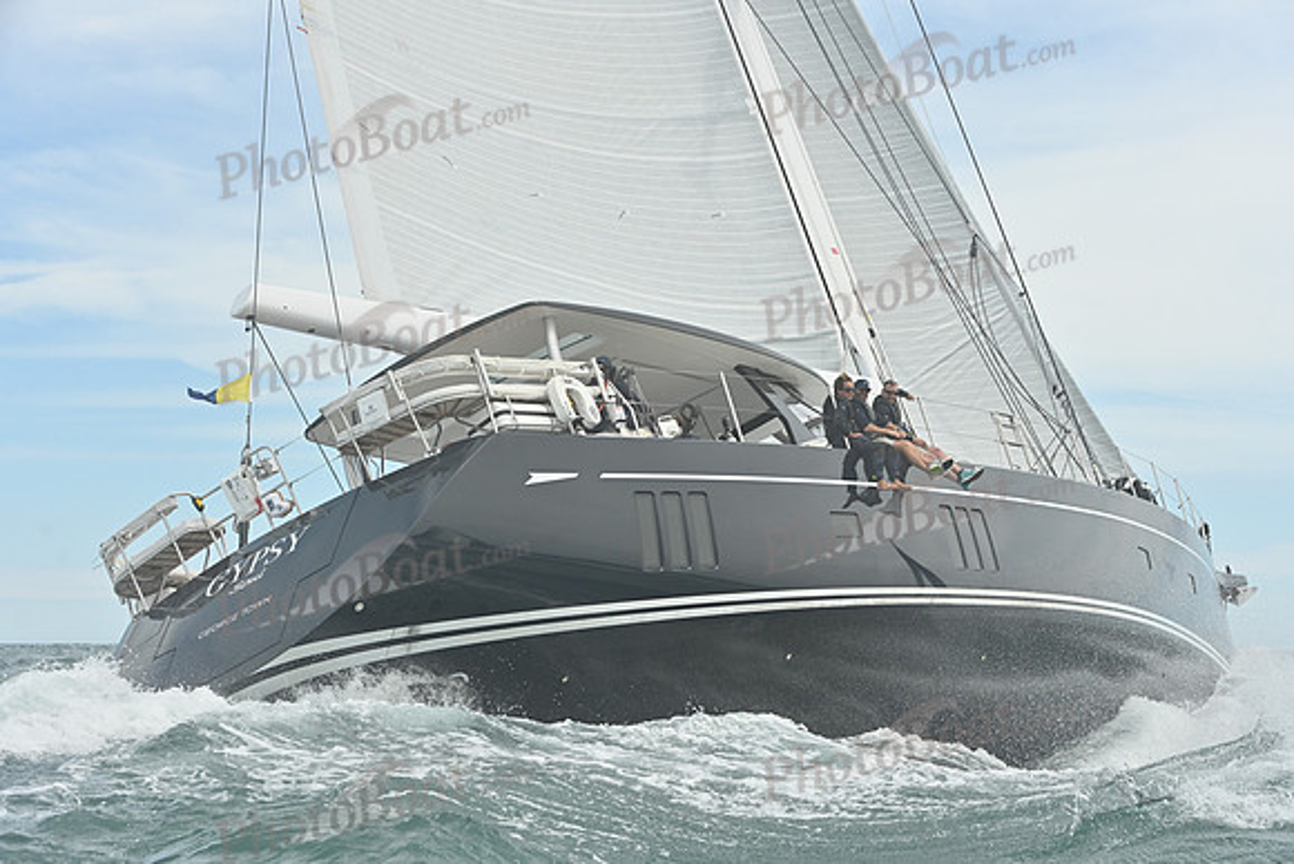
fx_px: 2517
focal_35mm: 70
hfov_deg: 28.8
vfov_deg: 19.5
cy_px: 432
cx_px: 647
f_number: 7.1
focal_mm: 70
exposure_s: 1/1250
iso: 320
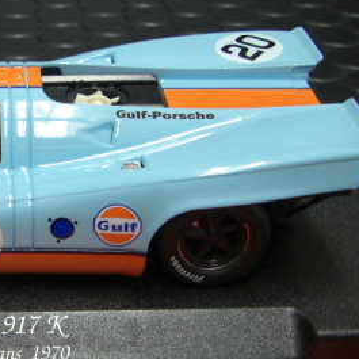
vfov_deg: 21.4
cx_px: 1
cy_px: 218
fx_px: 950
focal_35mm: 81
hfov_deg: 20.7
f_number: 3.4
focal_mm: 6.3
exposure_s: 1/30
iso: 200
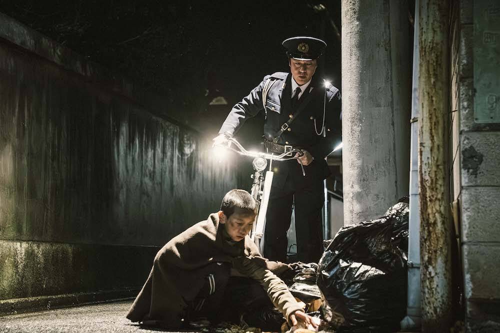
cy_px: 166
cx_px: 250
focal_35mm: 65
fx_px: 903
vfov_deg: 20.9
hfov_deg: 31.0
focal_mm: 65
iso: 10000
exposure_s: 1/125
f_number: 4
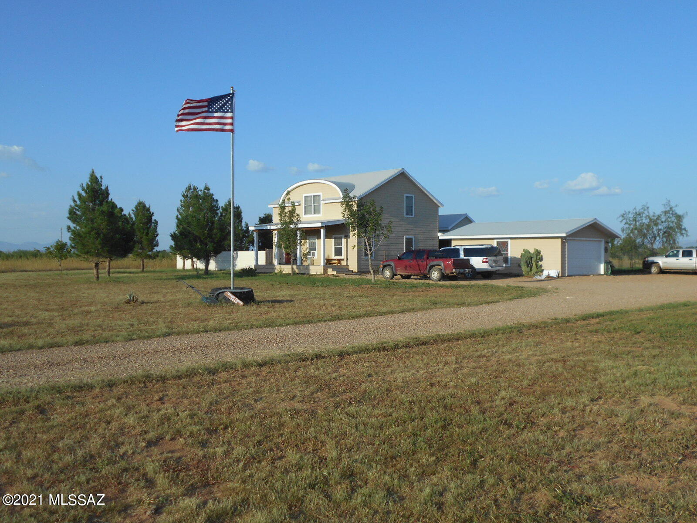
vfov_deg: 44.2
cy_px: 262
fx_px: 644
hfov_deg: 56.8
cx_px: 348
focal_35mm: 32
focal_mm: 5.8
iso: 80
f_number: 3.6
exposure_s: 1/1000
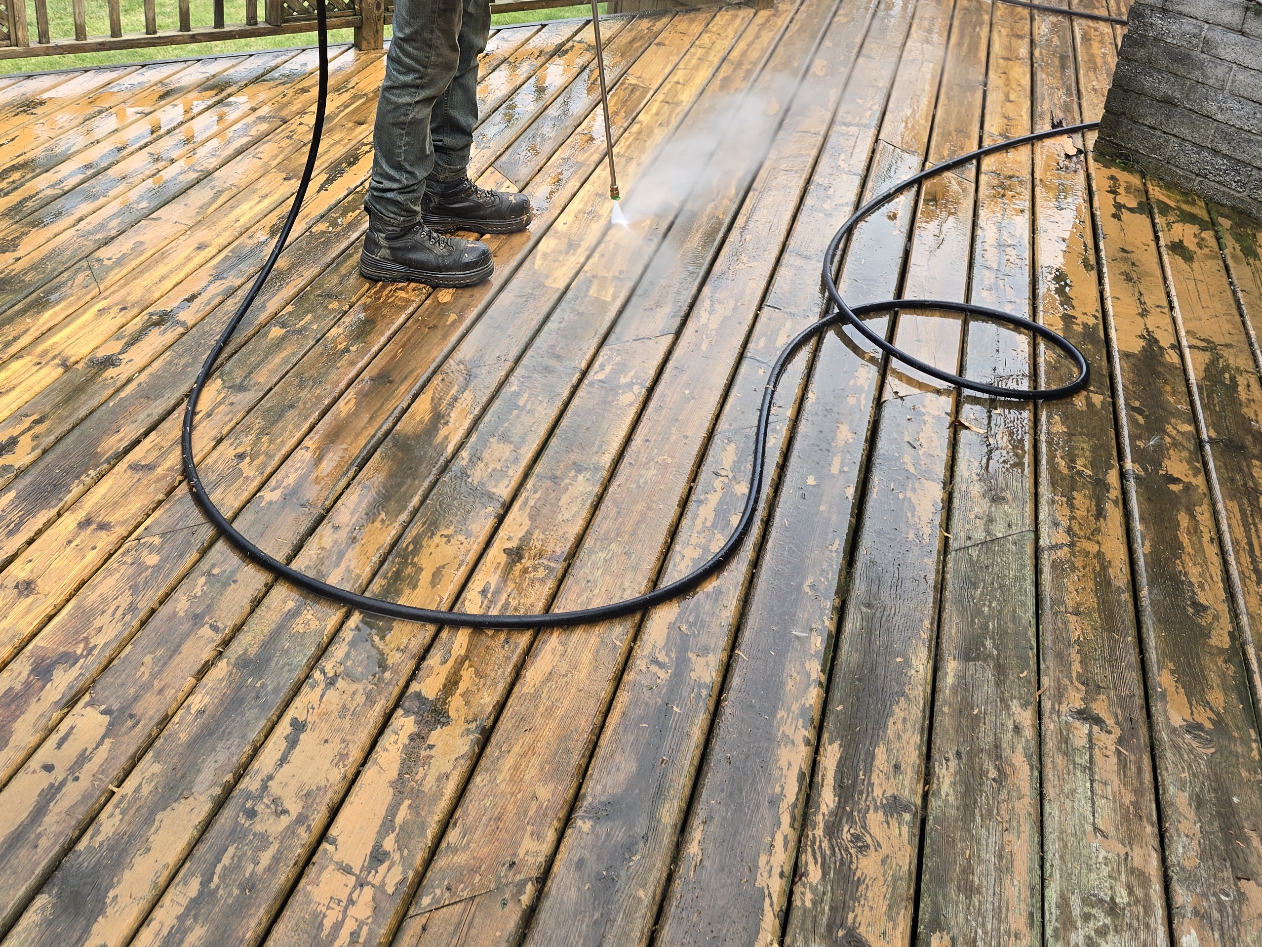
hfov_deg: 49.4
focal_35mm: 36
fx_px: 1312
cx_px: 326
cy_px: 274
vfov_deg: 38.9
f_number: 1.7
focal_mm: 6.3
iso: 16
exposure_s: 1/180
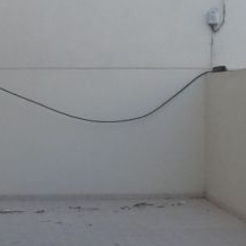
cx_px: 57
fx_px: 917
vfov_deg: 15.3
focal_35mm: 114
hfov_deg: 15.2
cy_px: 156
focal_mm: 6.3
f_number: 3.2
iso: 100
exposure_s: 1/350
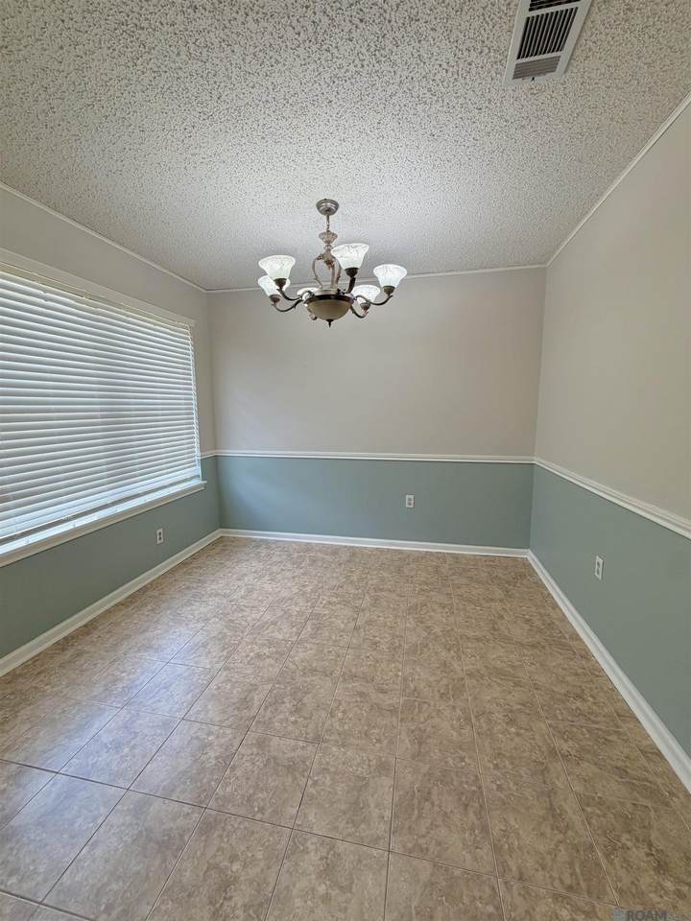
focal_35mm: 14
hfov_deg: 85.7
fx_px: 373
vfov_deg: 102.1
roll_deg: +0.8
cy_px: 460
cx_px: 346
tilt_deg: -8.1
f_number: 2.2
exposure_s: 1/120
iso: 80
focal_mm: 2.22
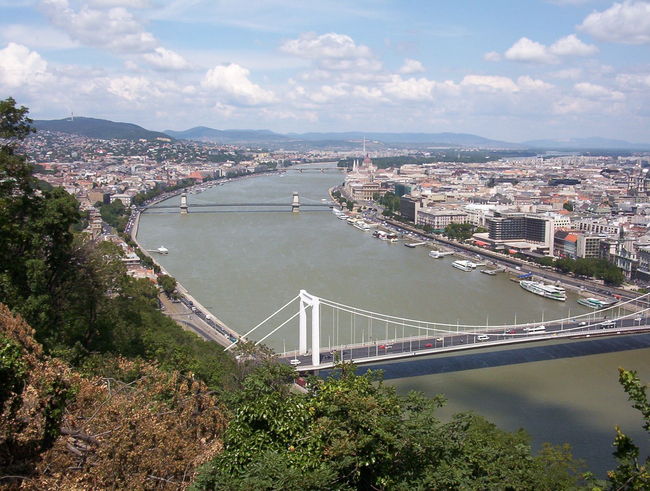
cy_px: 246
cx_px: 325
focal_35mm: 39
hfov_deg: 47.8
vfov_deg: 37.0
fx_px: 734
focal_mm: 6
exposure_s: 1/1000
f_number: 8
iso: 100
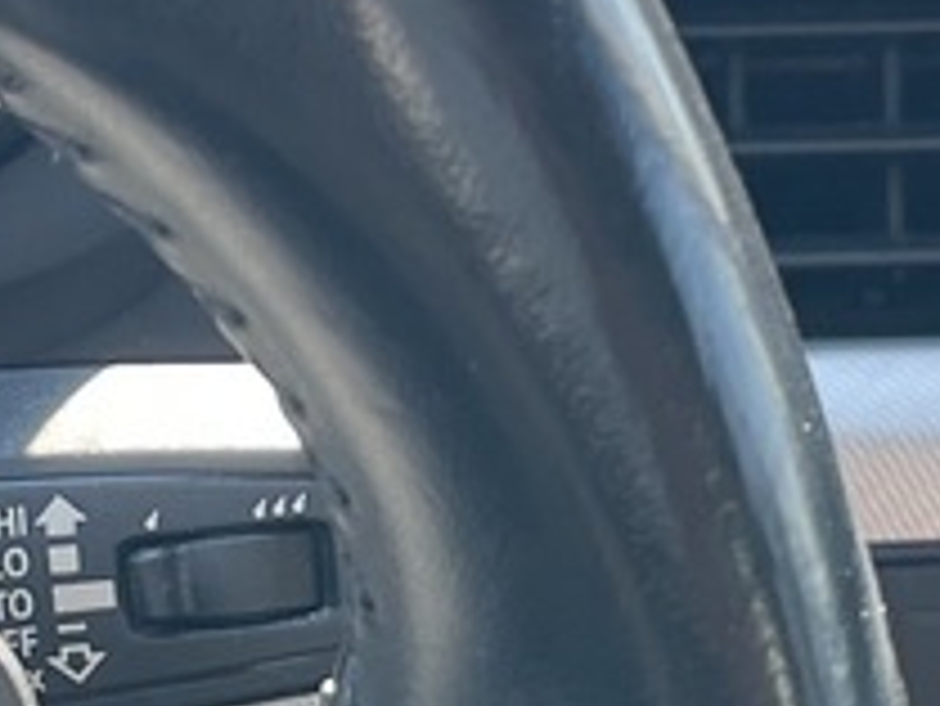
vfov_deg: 8.3
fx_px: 4864
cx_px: 153
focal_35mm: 179
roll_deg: -1.5
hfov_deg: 11.0
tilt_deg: -16.6
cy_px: 220
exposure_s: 1/152
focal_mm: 4.2
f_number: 1.6
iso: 32
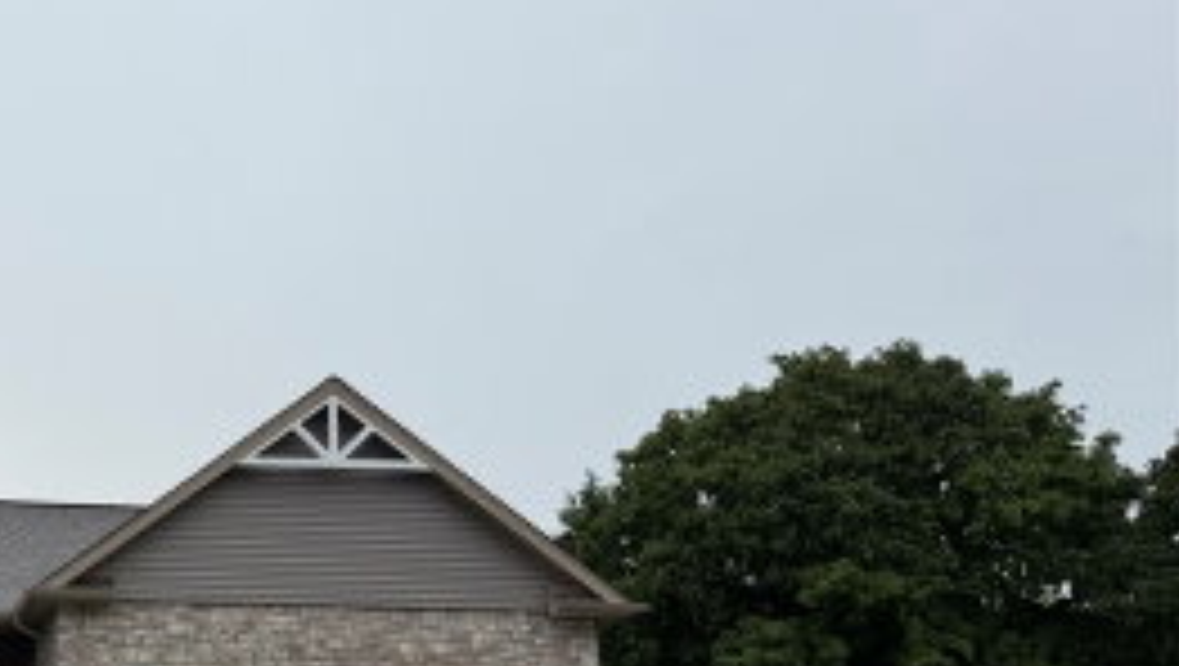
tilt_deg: +7.0
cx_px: 32
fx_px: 1596
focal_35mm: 51
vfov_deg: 23.0
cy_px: 590
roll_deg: -0.9
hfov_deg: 36.8
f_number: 1.78
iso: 80
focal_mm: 6.76
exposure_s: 1/1156
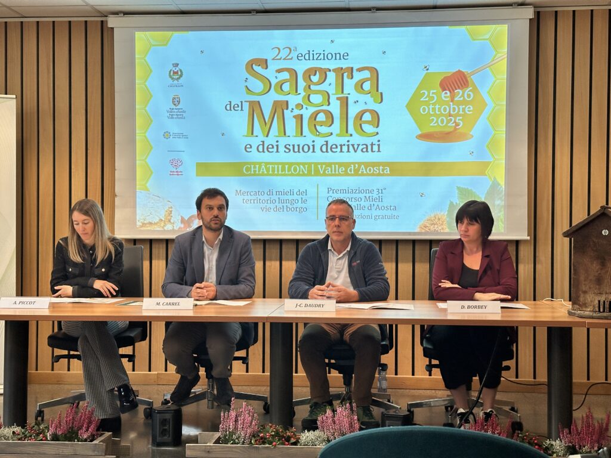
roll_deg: +0.1
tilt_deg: -0.6
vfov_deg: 30.3
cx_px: 306
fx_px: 847
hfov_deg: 39.7
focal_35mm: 48
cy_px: 229
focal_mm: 6.86
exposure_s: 1/100
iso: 100
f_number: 1.78
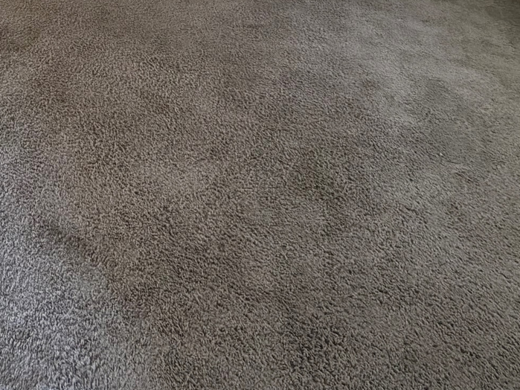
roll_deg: -1.2
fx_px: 616
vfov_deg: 27.5
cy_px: -152
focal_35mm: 41
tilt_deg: -11.6
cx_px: 9
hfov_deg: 40.5
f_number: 2.2
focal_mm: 2.22
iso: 320
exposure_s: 1/103
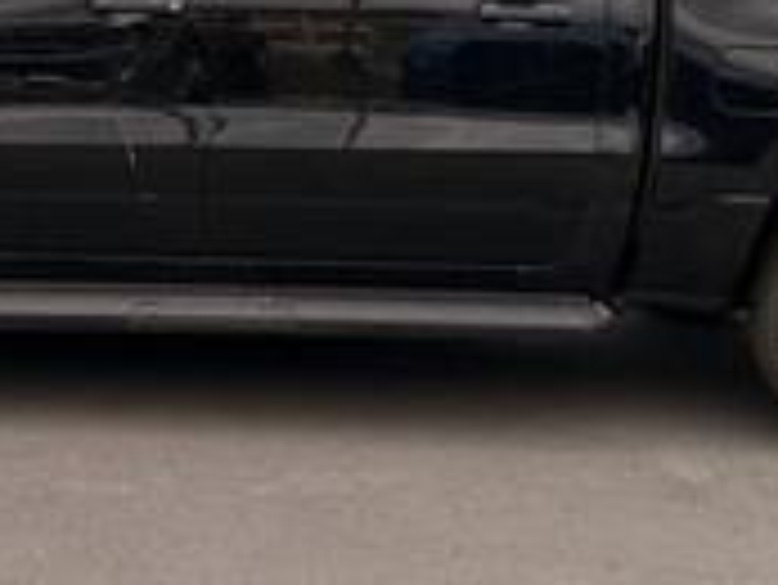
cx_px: 247
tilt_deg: +2.3
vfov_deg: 20.5
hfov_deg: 27.6
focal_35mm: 70
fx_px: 1574
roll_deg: -1.3
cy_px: 32
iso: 100
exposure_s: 1/796
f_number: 1.78
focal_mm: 6.76
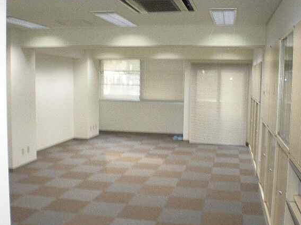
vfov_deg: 33.6
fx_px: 374
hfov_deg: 43.9
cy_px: 122
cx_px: 148
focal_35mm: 43
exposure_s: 1/30
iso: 186
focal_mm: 6.3
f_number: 3.1
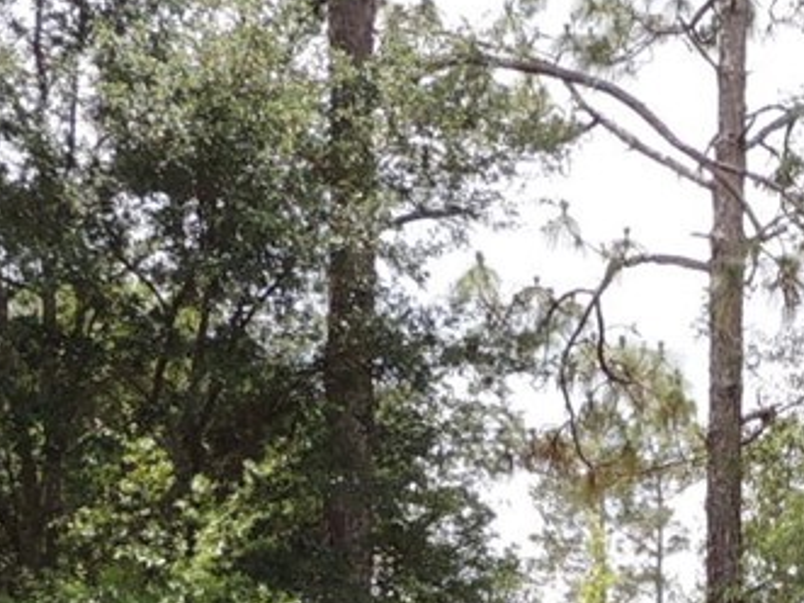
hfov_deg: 16.7
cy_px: 725
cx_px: 777
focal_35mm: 116
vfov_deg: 12.5
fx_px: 2693
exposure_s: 1/800
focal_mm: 4.3
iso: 100
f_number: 3
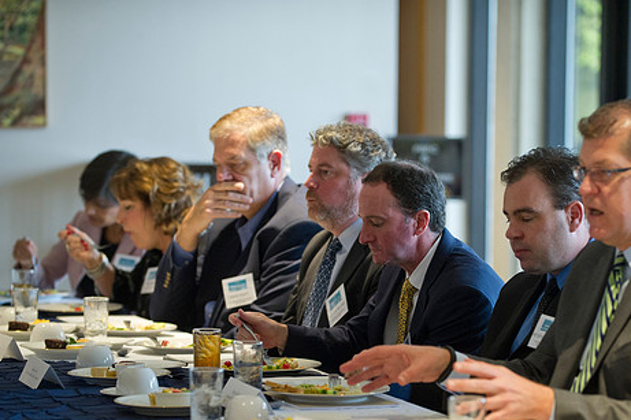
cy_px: 261
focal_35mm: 146
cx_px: 370
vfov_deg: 9.4
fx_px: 2558
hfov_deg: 14.1
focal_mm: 116
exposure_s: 1/80
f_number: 2.8
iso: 2500
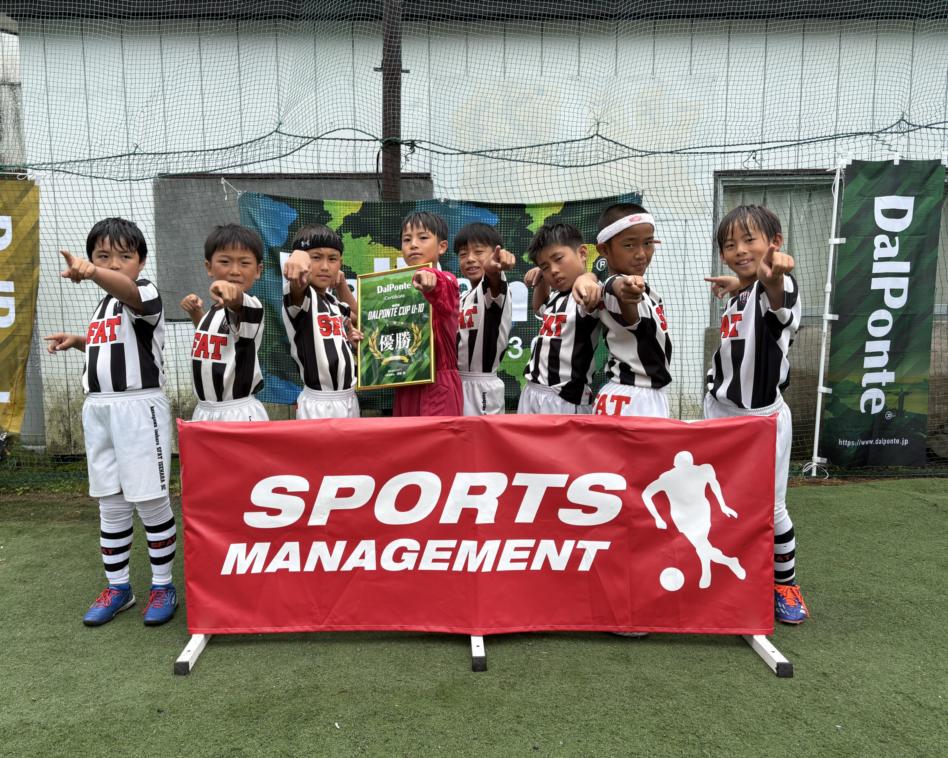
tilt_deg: -6.4
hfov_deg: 62.1
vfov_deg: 51.5
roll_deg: +0.8
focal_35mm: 28
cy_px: 378
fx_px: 786
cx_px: 430
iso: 50
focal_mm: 5.96
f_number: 1.6
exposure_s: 1/1099
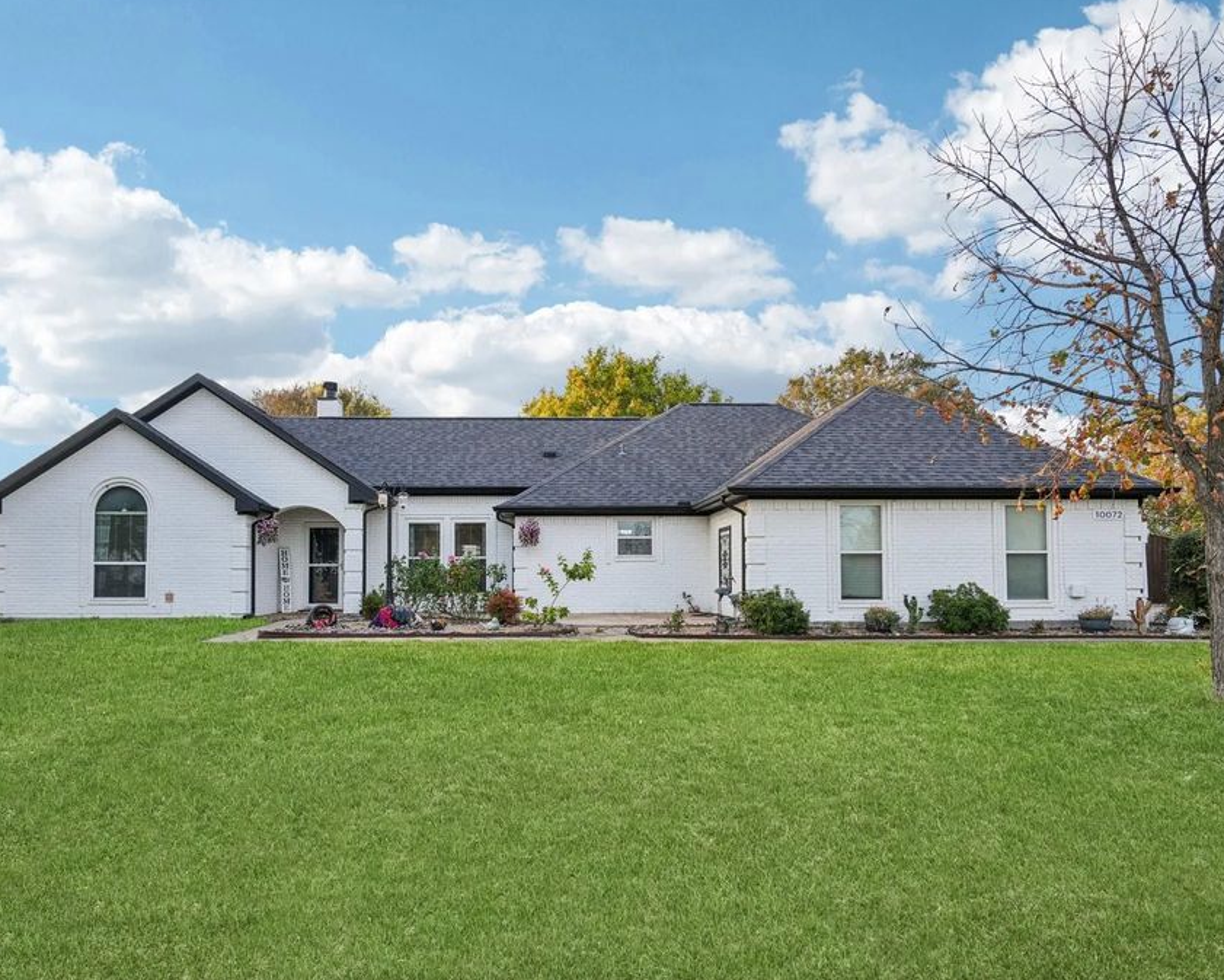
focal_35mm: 24
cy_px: 487
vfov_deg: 58.8
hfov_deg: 70.2
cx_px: 578
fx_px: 870
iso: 100
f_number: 8
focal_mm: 21
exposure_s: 1/100
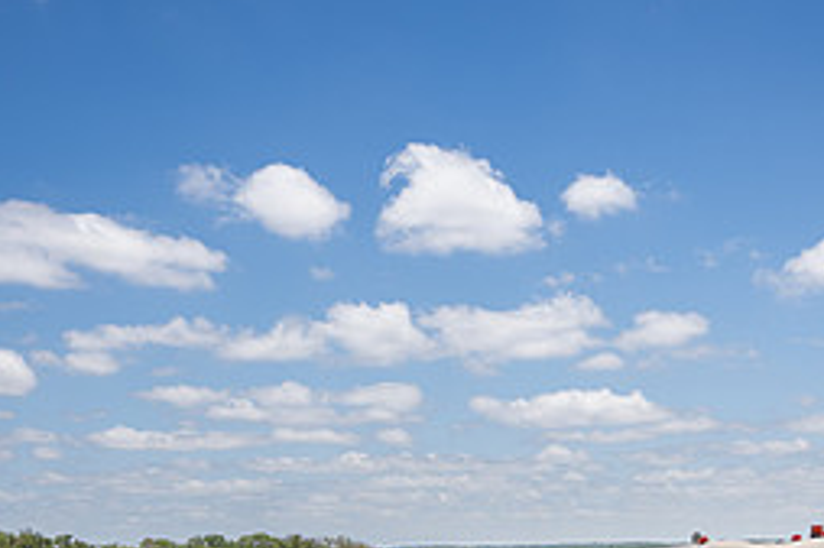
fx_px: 1464
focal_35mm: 64
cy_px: 563
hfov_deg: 31.4
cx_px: 470
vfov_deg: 20.5
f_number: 2.8
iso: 100
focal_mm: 28
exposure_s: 1/1600
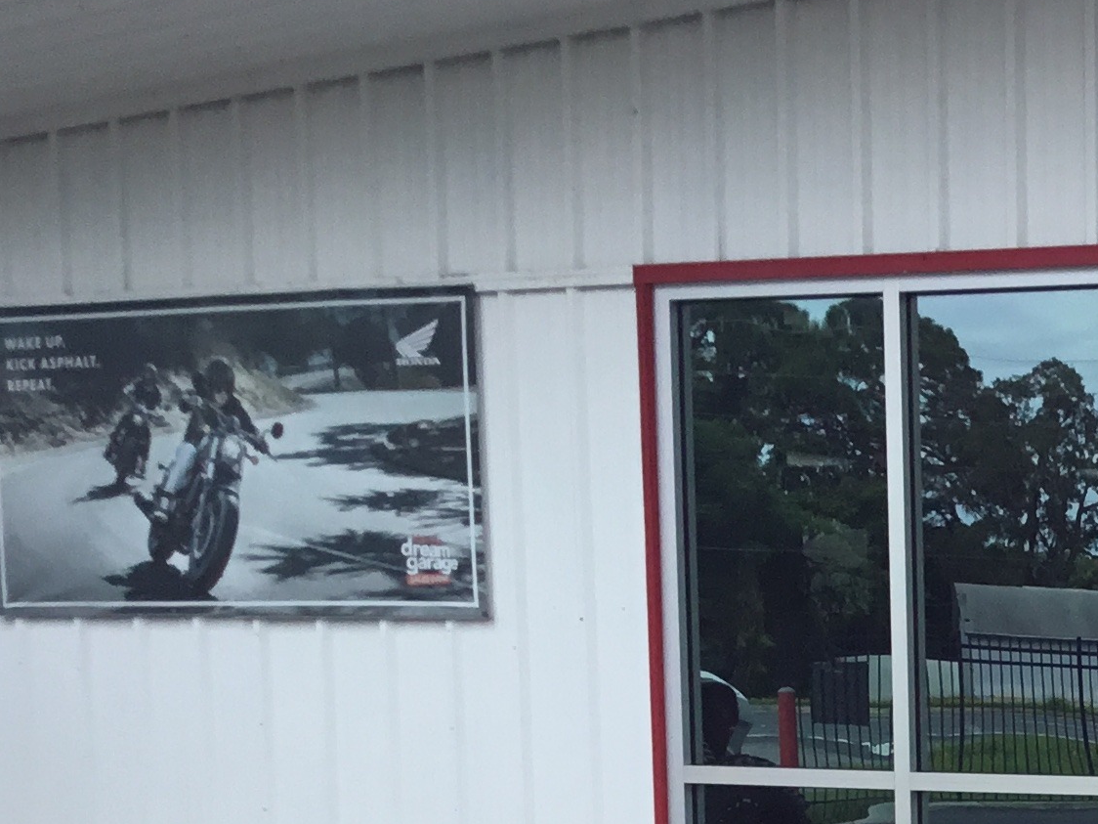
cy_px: 1076
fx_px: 2855
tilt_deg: -7.1
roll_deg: -0.8
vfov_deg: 15.6
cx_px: 1545
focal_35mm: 90
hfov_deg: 19.5
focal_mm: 3.3
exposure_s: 1/525
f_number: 2.4
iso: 25
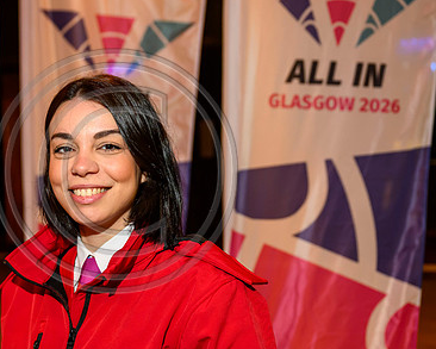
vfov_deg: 17.4
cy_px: 225
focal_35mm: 88
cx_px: 92
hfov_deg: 21.5
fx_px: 1136
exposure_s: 1/60
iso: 1600
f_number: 3.5
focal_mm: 45
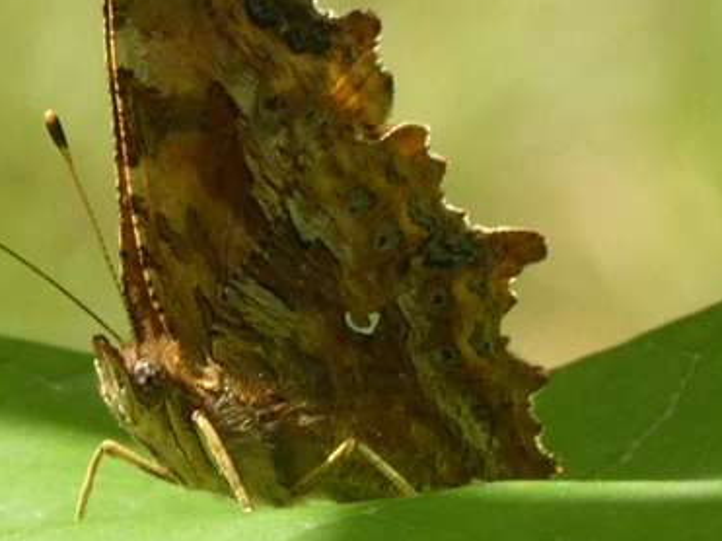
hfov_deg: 4.7
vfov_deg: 3.5
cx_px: 243
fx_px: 8736
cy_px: 187
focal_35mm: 419
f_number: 5.5
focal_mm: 43.5
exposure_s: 1/80
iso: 100
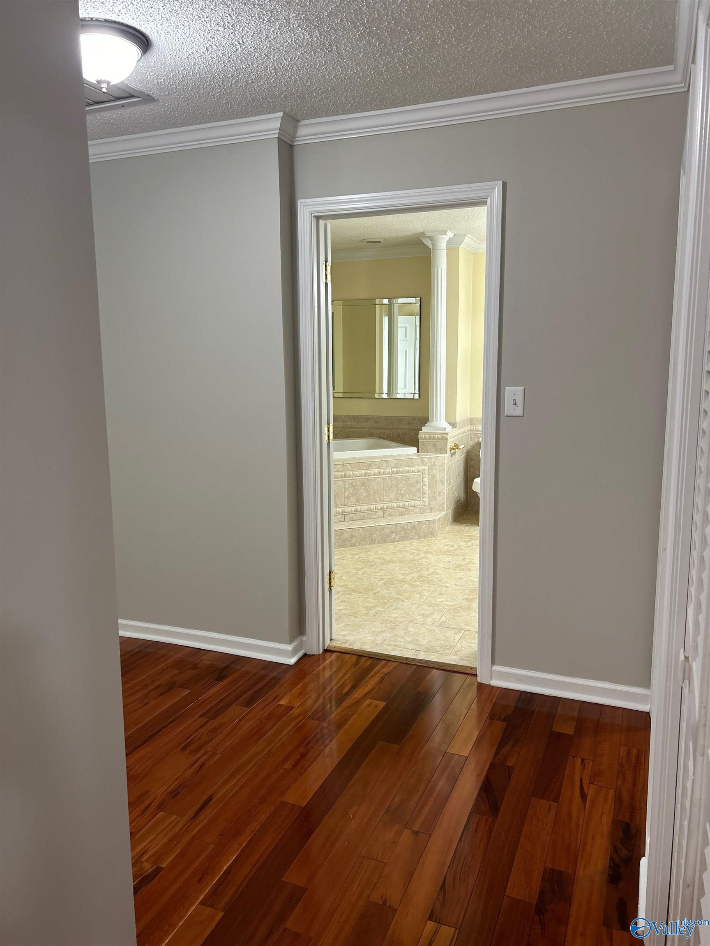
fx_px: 711
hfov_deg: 53.1
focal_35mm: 26
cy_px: 473
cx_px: 355
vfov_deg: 67.3
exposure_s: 1/60
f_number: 1.5
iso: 100
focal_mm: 5.7
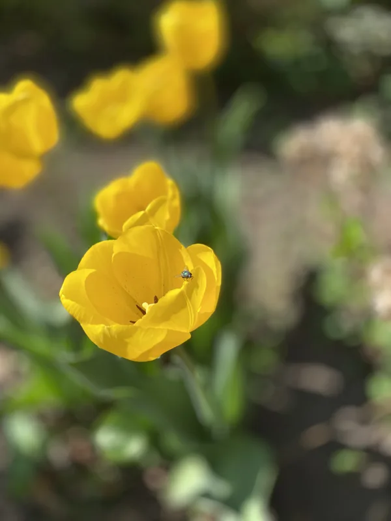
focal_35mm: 26
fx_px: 392
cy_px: 260
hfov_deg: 53.1
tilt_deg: -55.6
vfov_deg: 67.3
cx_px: 196
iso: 32
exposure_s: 1/1464
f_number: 1.8
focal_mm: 4.25
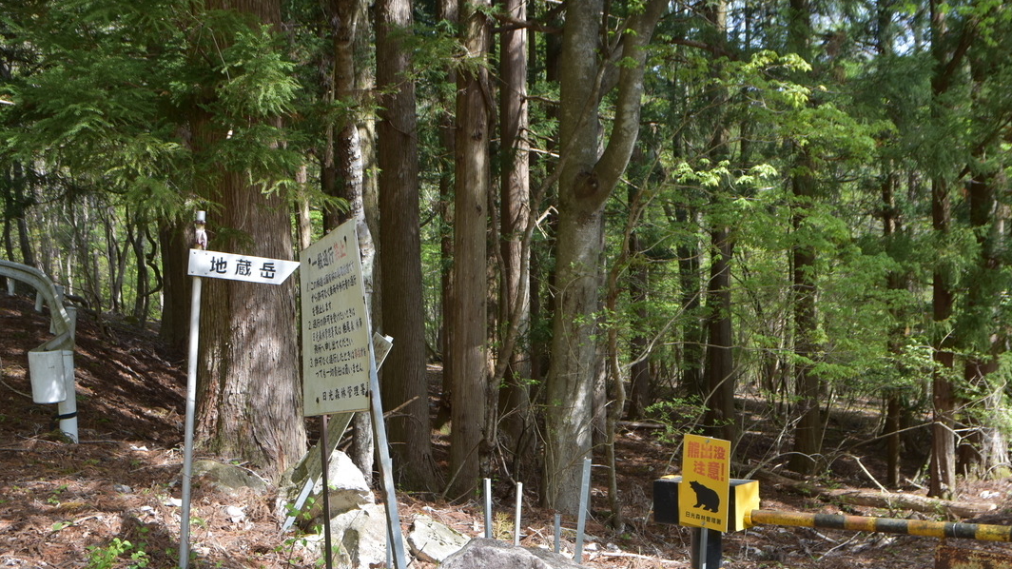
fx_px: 1046
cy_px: 363
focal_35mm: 39
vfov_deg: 30.3
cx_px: 570
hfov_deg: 51.5
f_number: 4.5
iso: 100
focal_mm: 22
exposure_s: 1/125
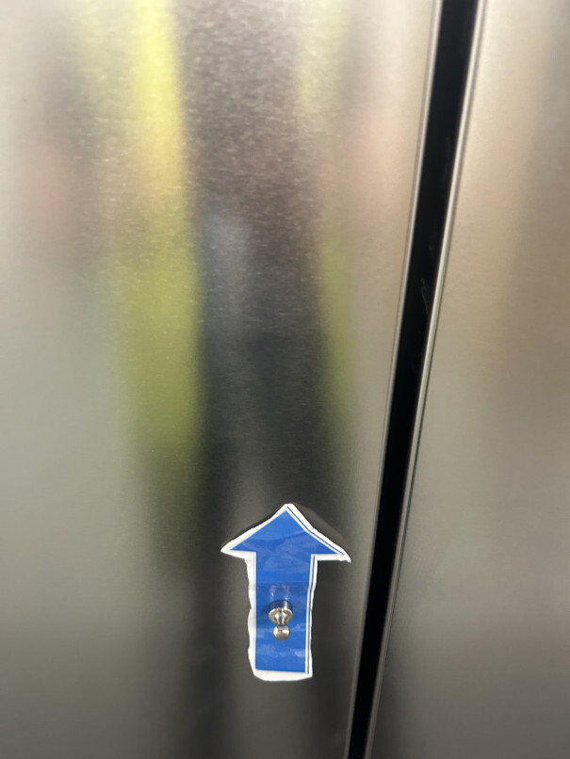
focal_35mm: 26
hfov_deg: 53.1
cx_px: 285
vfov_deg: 67.3
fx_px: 571
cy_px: 380
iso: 320
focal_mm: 5.7
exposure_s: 1/50
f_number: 1.5
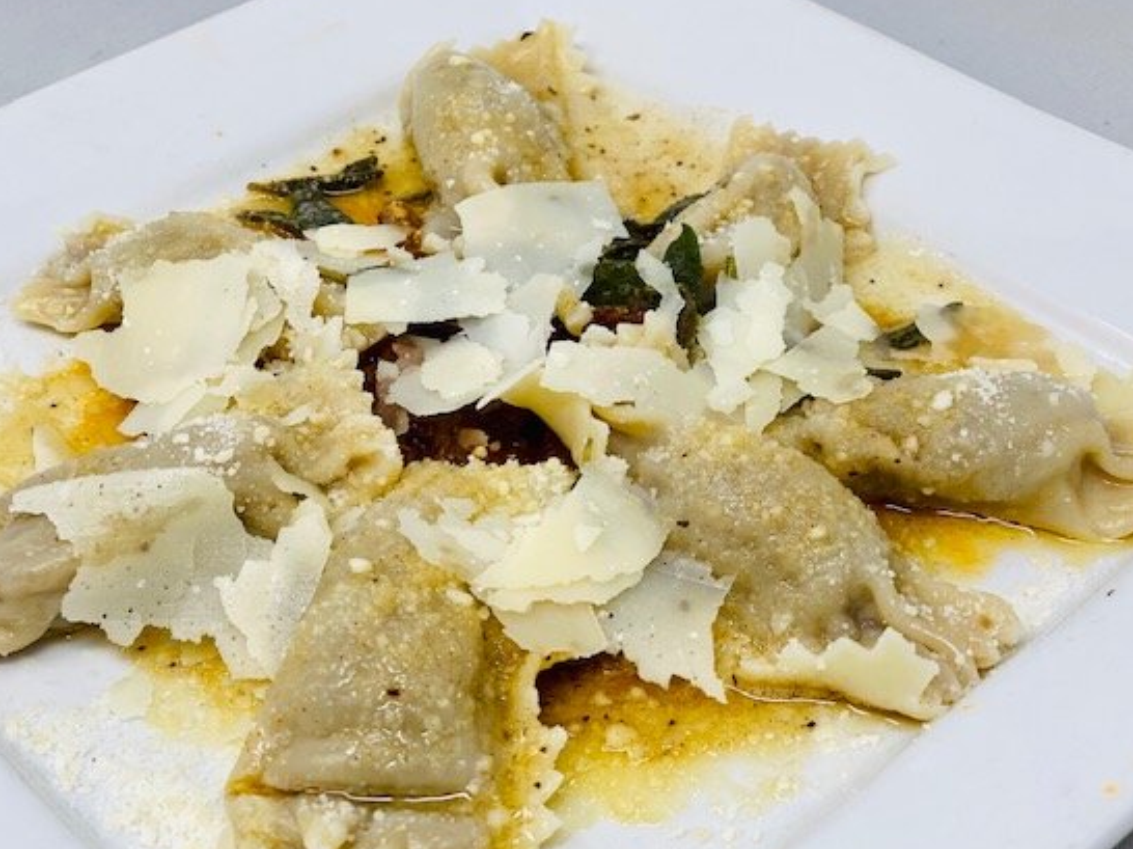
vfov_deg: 24.0
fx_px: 1996
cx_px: 554
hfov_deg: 31.7
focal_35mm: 61
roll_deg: +4.3
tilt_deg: -40.9
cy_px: 440
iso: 32
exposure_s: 1/120
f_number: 2
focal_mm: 6
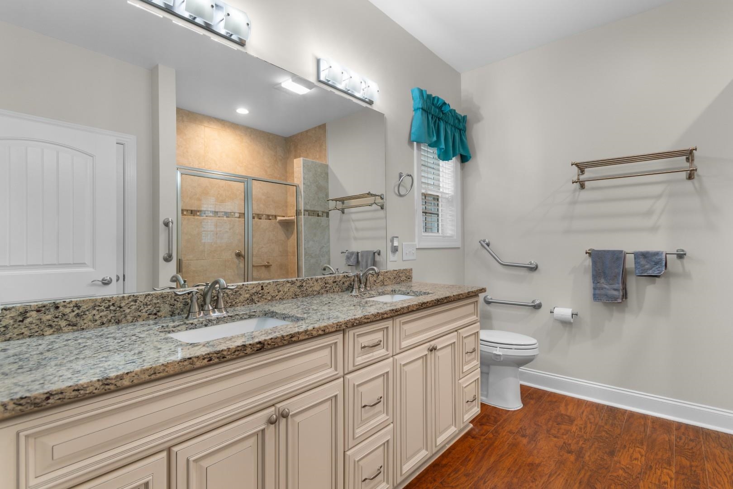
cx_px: 366
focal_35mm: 17
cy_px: 244
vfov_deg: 70.4
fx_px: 346
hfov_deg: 93.3
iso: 100
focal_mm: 11.5
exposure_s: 1/5
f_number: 4.8
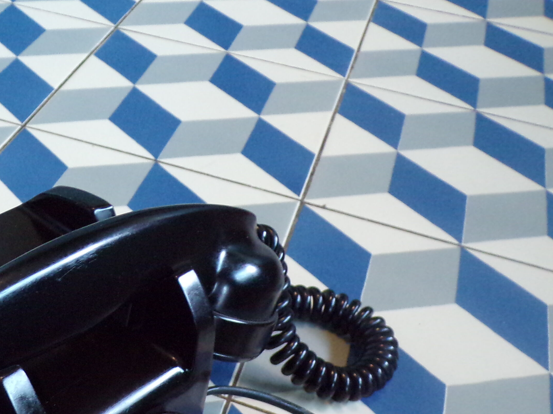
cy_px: 356
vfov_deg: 27.2
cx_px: 28
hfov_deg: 34.2
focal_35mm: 52
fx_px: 831
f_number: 3
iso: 400
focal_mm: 4.3
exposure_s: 1/9
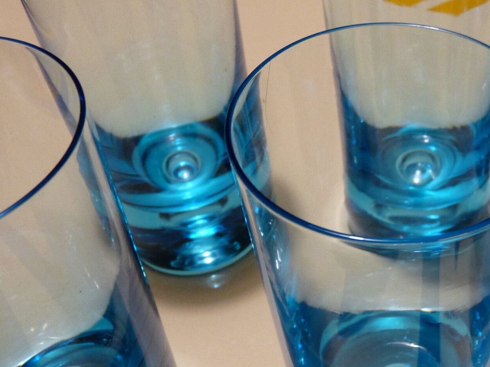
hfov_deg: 33.0
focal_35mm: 55
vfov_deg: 26.5
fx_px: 779
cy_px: 214
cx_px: 450
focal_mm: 4.8
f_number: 2.8
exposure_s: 1/30
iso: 200
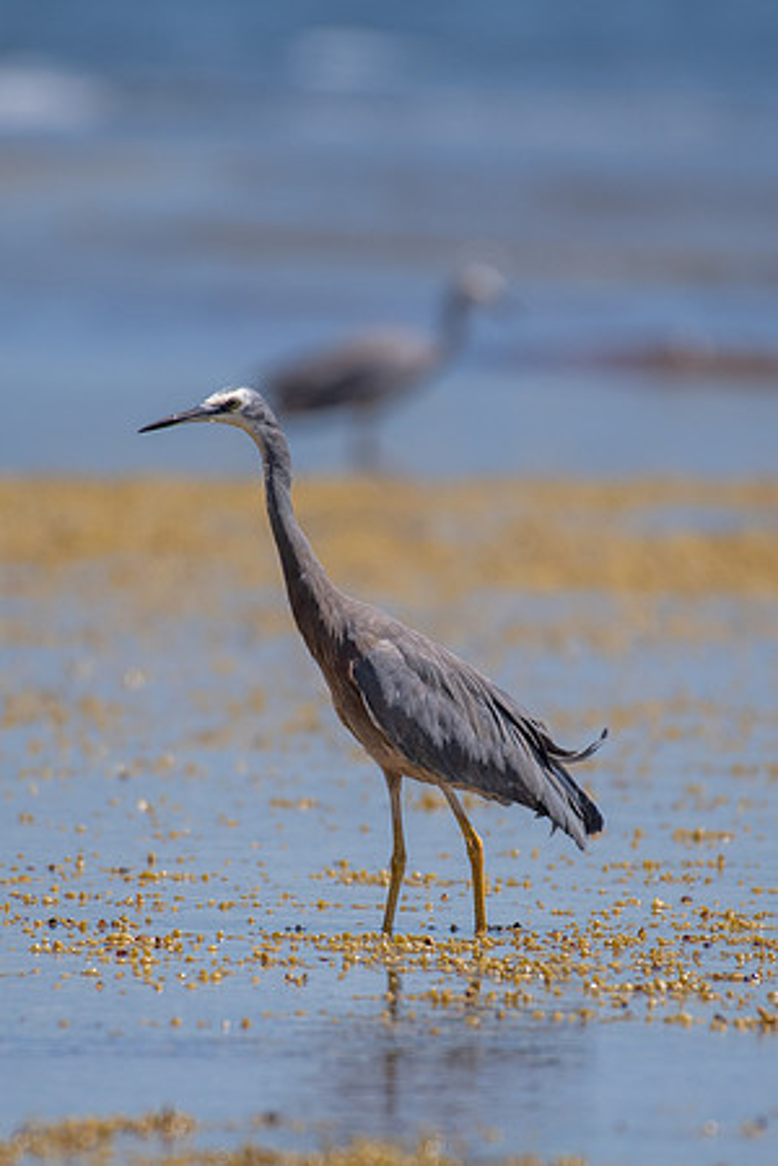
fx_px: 35266
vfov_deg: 1.9
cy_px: 725
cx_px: 403
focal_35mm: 1088
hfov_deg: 1.3
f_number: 5.6
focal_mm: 500
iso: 125
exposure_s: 1/1250
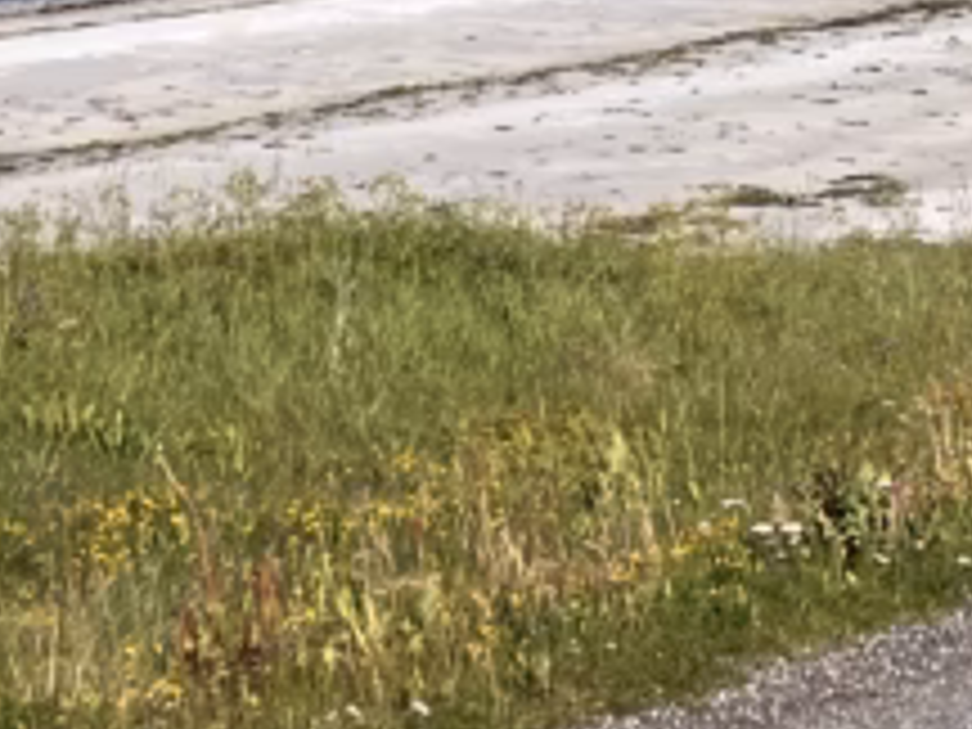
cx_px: 459
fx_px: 3735
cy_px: -310
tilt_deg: -0.2
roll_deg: +1.7
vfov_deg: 10.8
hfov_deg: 14.8
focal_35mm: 133
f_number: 1.8
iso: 32
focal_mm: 3.99
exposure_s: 1/2857
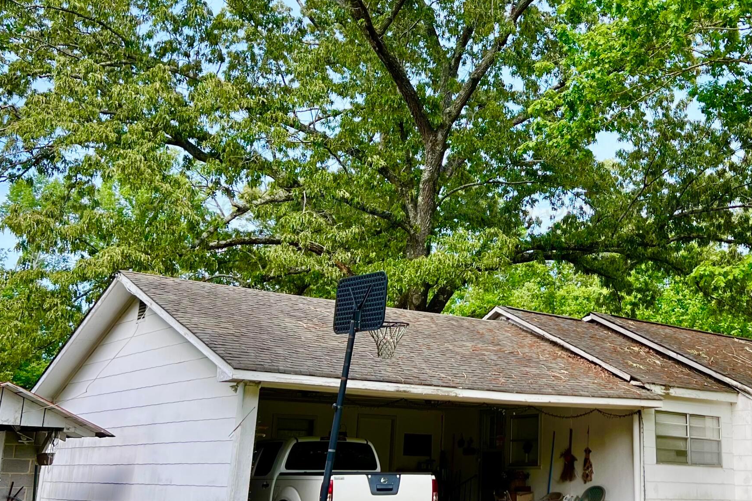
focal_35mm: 47
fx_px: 982
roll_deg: -0.3
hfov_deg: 40.9
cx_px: 547
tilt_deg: +14.7
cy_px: 208
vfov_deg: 28.6
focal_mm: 5.7
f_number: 1.5
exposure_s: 1/797
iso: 50
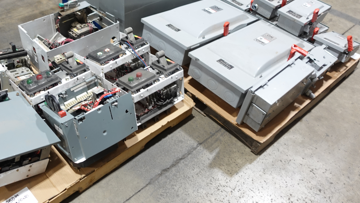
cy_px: 77
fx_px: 334
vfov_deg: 33.6
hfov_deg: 55.9
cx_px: 132
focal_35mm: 35
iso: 250
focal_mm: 8.8
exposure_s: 1/30
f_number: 1.8
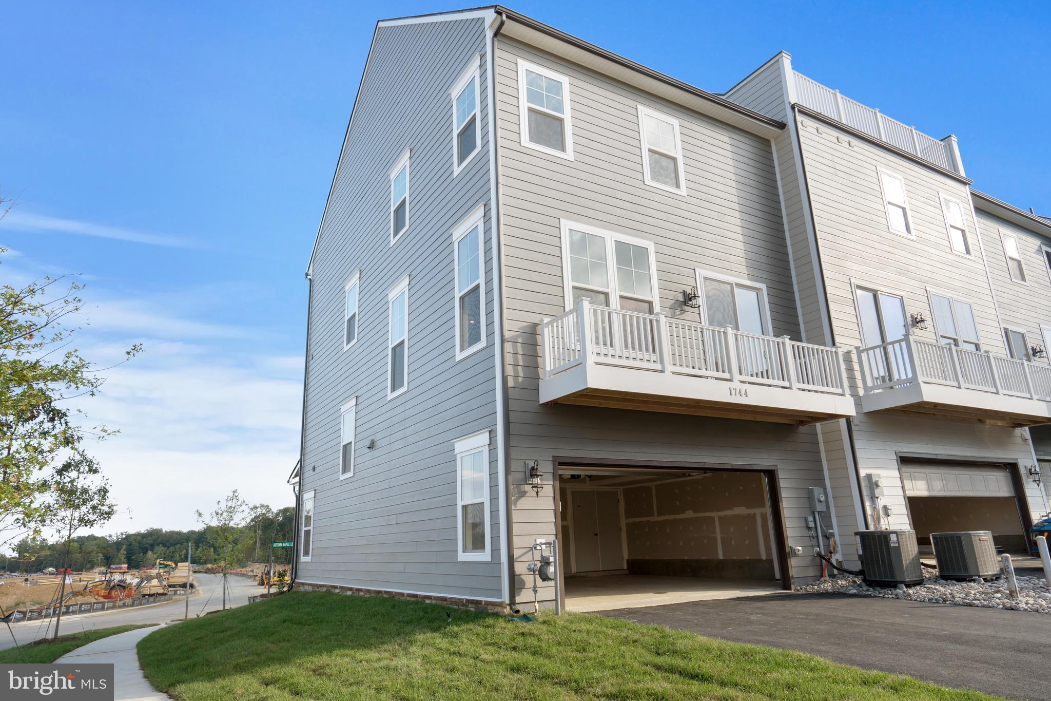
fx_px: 642
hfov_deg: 78.6
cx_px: 526
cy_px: 350
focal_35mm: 22
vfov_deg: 57.2
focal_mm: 22
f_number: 8
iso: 200
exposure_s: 1/250
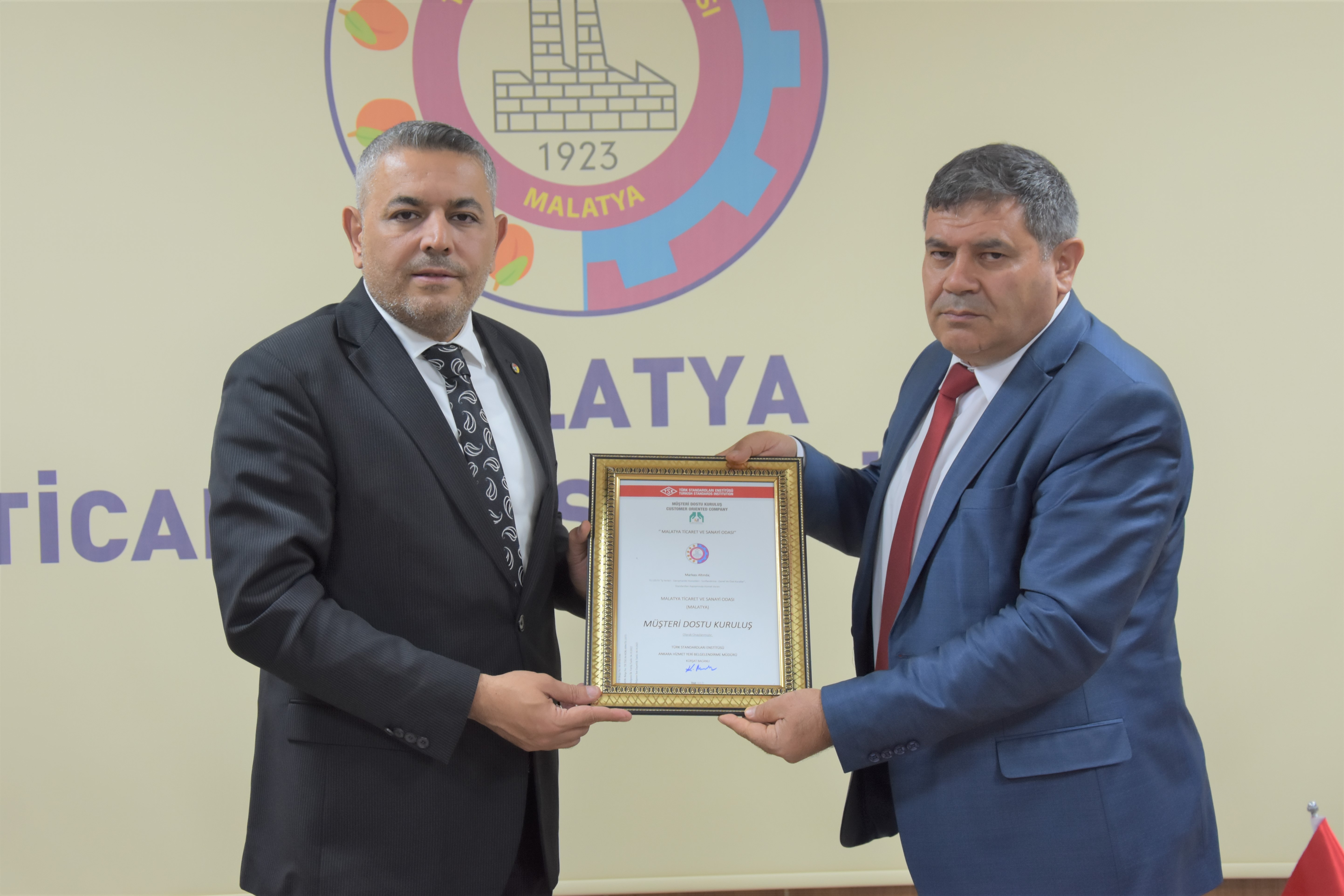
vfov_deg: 23.8
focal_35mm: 57
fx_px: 2128
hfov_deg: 35.1
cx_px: 672
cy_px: 448
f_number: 4.5
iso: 800
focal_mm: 38
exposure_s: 1/80
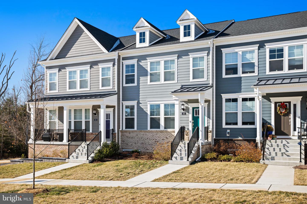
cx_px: 154
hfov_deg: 53.1
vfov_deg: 36.9
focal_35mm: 36
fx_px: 307
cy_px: 102
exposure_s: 1/60
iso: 100
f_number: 5.6
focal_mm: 36
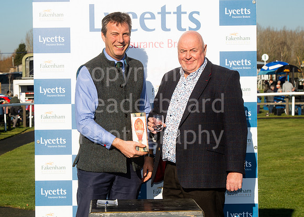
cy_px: 109
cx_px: 138
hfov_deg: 17.7
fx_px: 977
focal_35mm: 113
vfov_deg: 12.7
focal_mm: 102
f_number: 14
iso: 200
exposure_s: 1/250
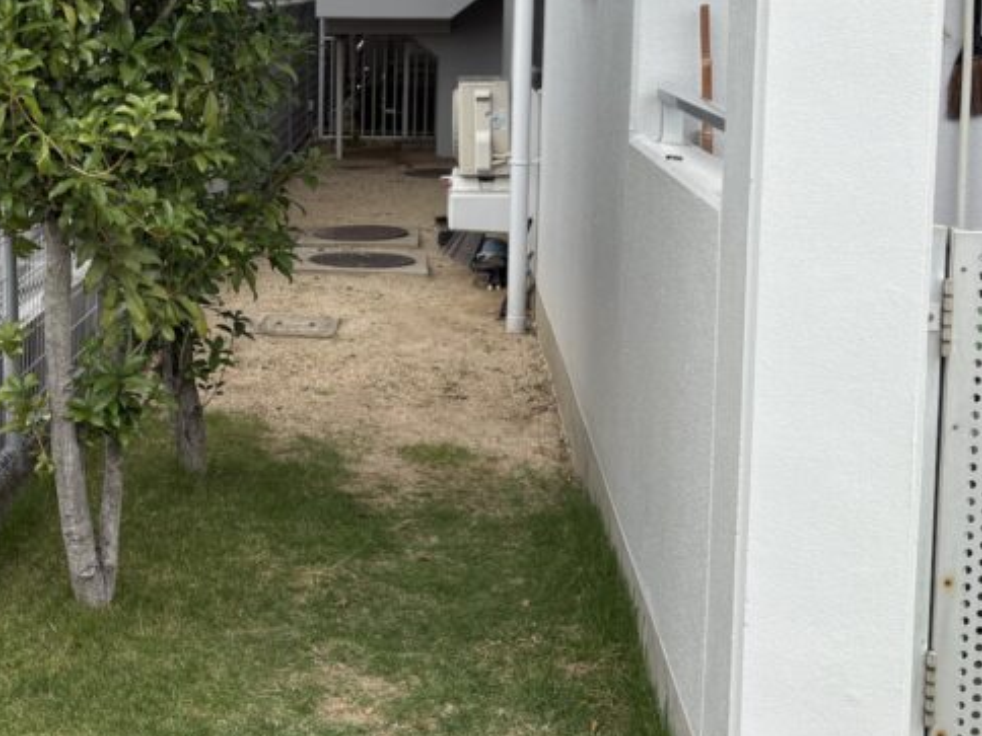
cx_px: 207
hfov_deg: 34.0
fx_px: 1560
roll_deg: -0.6
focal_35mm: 55
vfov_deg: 25.9
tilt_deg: -4.8
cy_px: 114
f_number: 1.6
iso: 50
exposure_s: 1/1117
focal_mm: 5.96
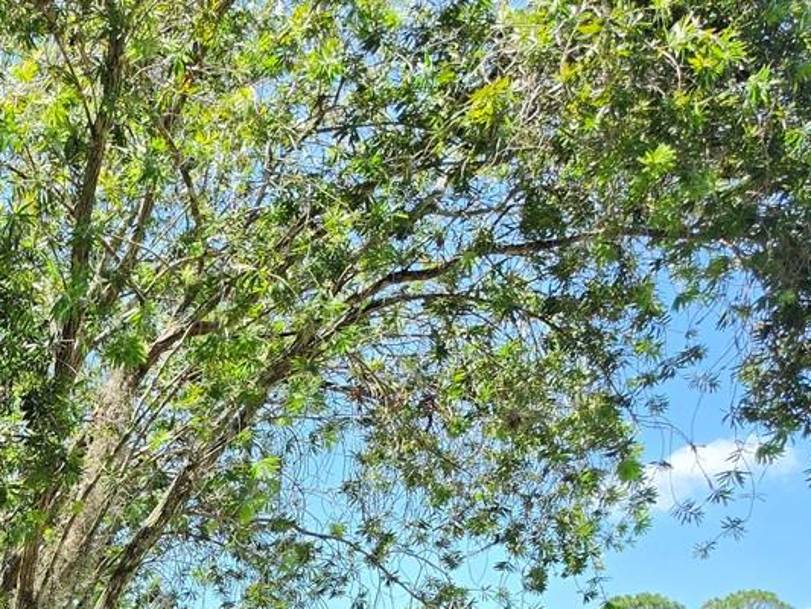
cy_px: 784
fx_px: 1617
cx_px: -266
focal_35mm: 69
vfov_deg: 19.7
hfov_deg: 24.3
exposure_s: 1/2565
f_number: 1.4
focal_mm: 6.5
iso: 64
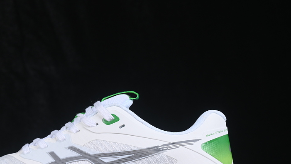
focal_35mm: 121
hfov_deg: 17.7
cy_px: 133
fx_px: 933
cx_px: 96
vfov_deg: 10.0
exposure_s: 1/80
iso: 160
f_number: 8
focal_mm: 50
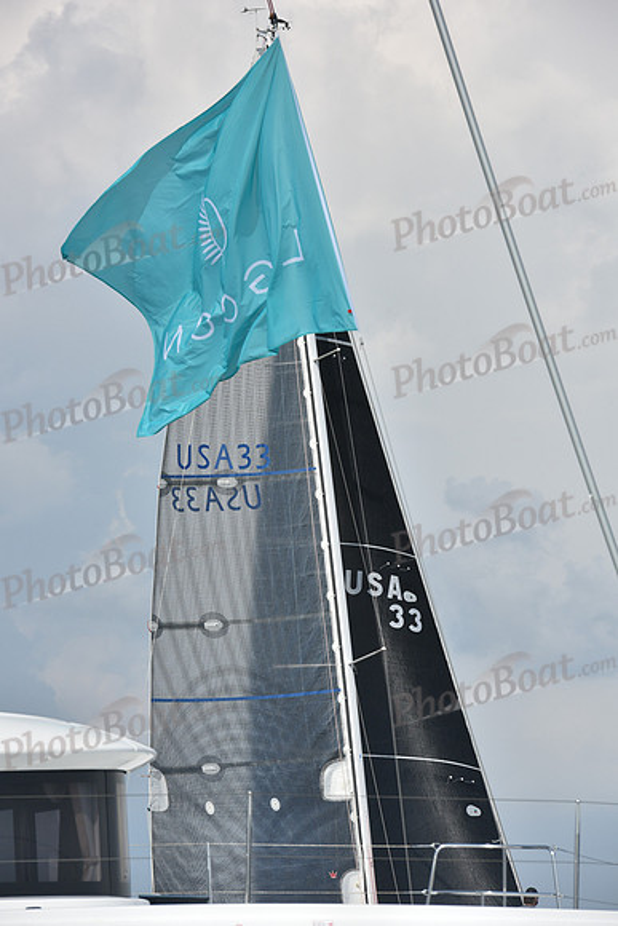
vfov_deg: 11.1
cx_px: 309
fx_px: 4761
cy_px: 463
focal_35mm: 185
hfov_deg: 7.4
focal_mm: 185
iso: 320
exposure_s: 1/1250
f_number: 10
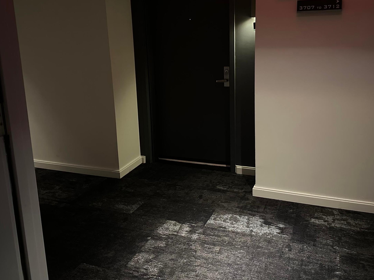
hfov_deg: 56.7
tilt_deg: -10.8
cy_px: 100
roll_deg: +1.1
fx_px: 346
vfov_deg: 43.7
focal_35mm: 32
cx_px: 210
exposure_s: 1/24
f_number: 1.78
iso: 1600
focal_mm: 6.86
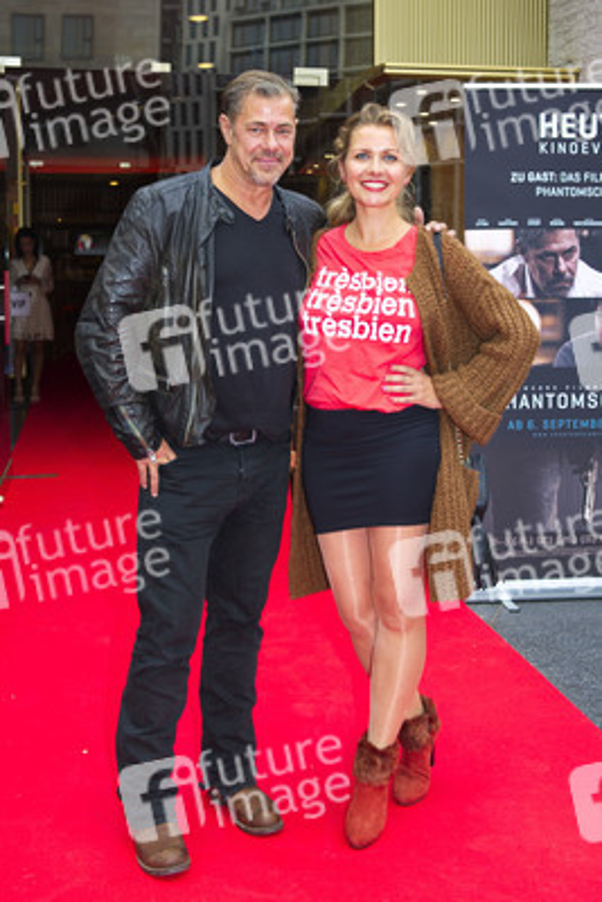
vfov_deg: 50.7
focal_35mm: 38
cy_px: 451
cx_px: 301
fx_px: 952
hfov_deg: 35.1
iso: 400
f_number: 5
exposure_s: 1/160
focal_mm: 38
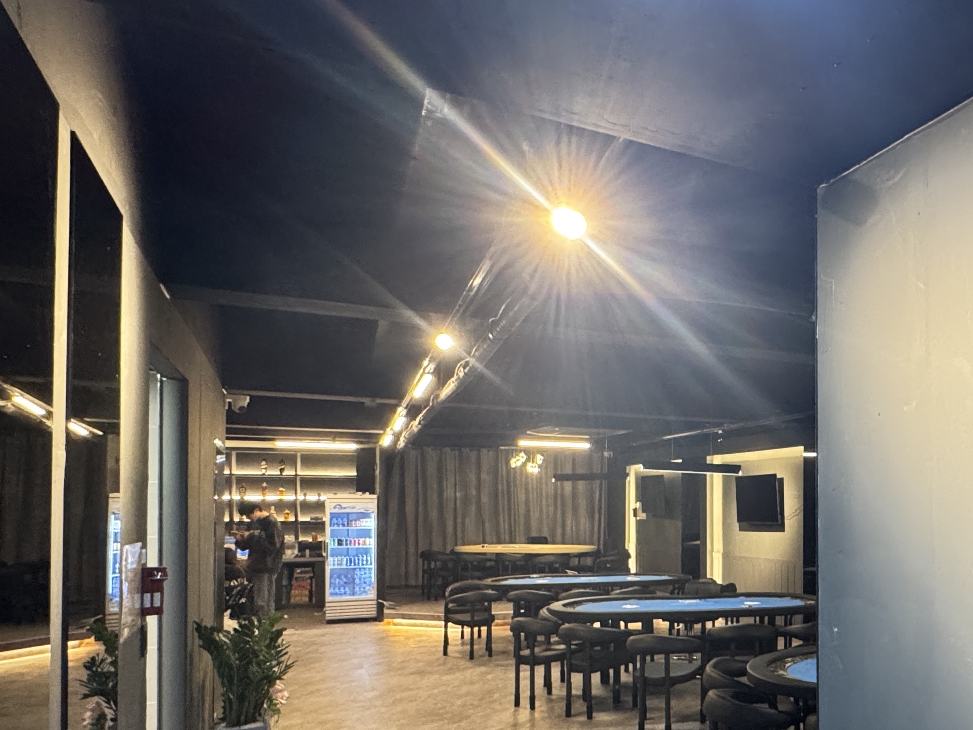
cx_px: 802
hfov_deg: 55.0
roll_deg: +0.4
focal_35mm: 30
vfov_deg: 46.0
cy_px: 490
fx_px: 843
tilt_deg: +1.6
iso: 400
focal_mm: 2.22
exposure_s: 1/60
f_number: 2.2
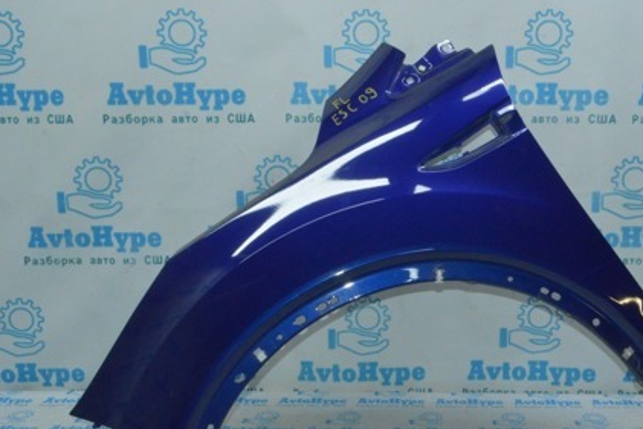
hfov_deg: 46.9
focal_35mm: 41
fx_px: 733
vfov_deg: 32.6
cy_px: 231
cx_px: 406
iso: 2800
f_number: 22
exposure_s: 1/40
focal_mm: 18
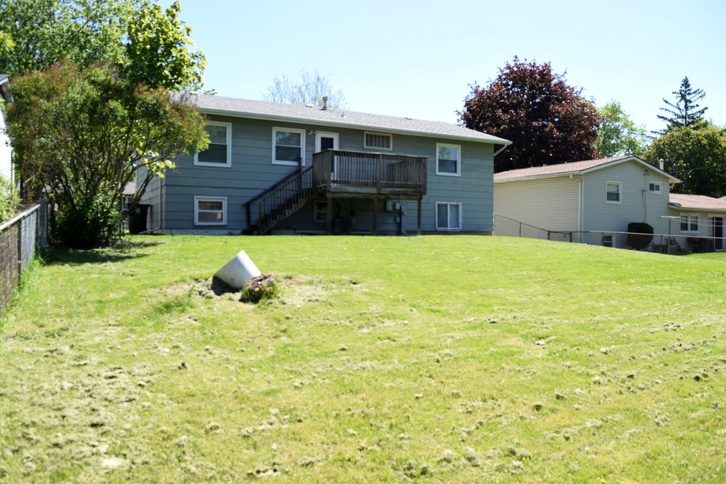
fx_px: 544
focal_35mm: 27
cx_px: 363
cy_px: 242
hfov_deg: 67.4
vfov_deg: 47.9
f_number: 9
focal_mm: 18
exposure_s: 1/320
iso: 200
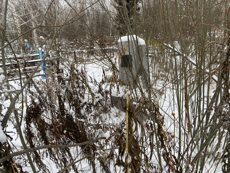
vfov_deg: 53.1
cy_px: 86
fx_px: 173
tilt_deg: -18.5
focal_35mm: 26
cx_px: 115
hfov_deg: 67.3
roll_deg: -0.8
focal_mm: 4.25
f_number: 1.8
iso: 32
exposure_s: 1/517
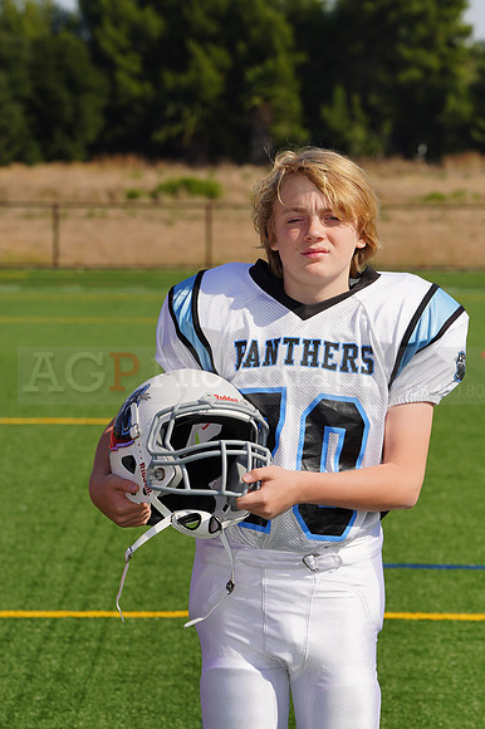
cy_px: 364
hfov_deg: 6.9
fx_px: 4046
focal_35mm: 200
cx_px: 242
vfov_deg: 10.3
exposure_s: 1/250
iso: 100
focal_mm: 200
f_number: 13
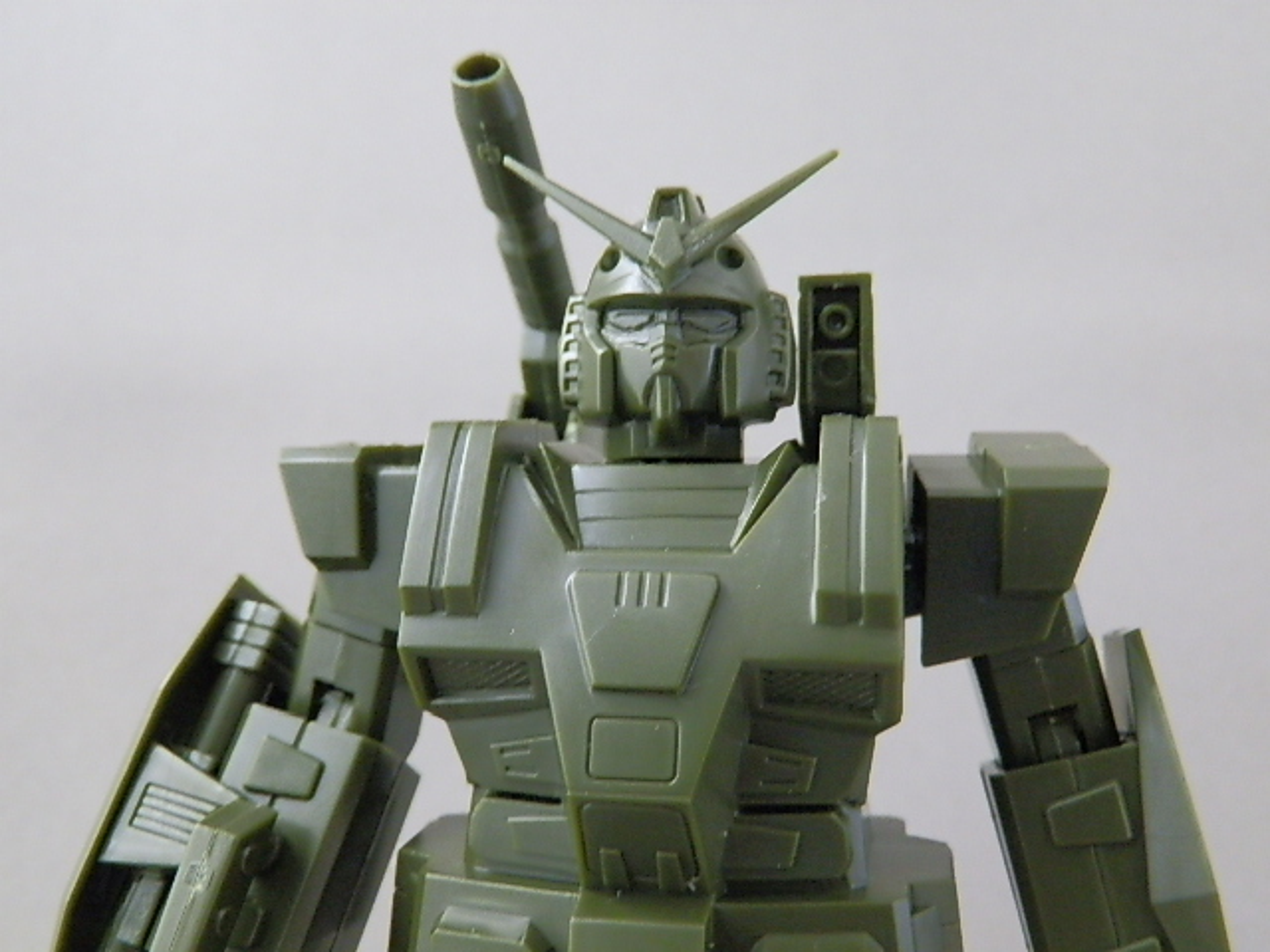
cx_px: 635
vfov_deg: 41.8
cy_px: 476
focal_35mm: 34
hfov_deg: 54.0
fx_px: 1247
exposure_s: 1/8
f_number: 3.5
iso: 320
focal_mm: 6.17
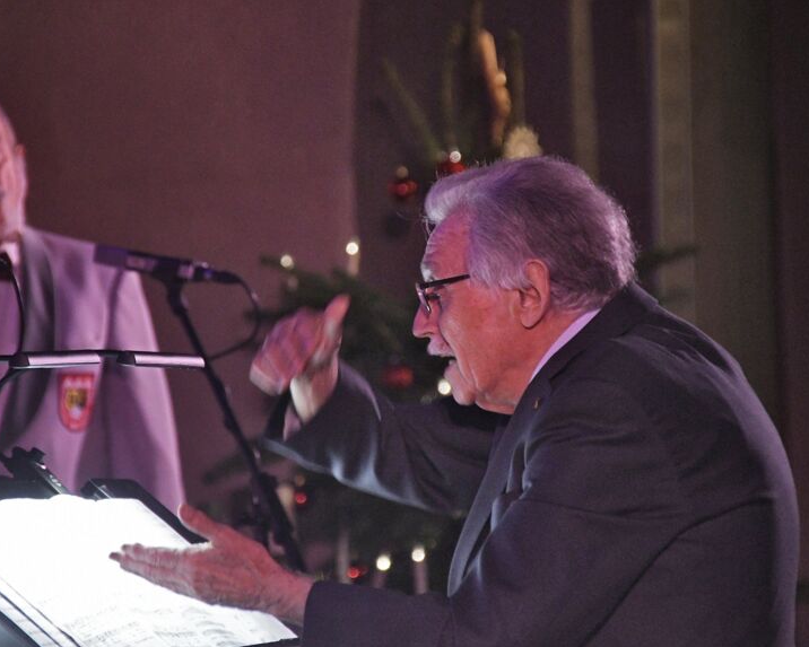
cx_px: 372
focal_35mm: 309
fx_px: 7399
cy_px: 338
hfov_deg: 6.3
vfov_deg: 5.0
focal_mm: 175
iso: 6400
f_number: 6.3
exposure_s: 1/100
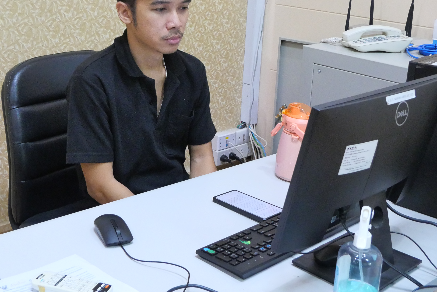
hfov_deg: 38.2
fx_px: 632
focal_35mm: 52
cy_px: 98
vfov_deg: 25.9
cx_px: 209
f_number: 5
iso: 3200
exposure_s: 1/30
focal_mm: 17
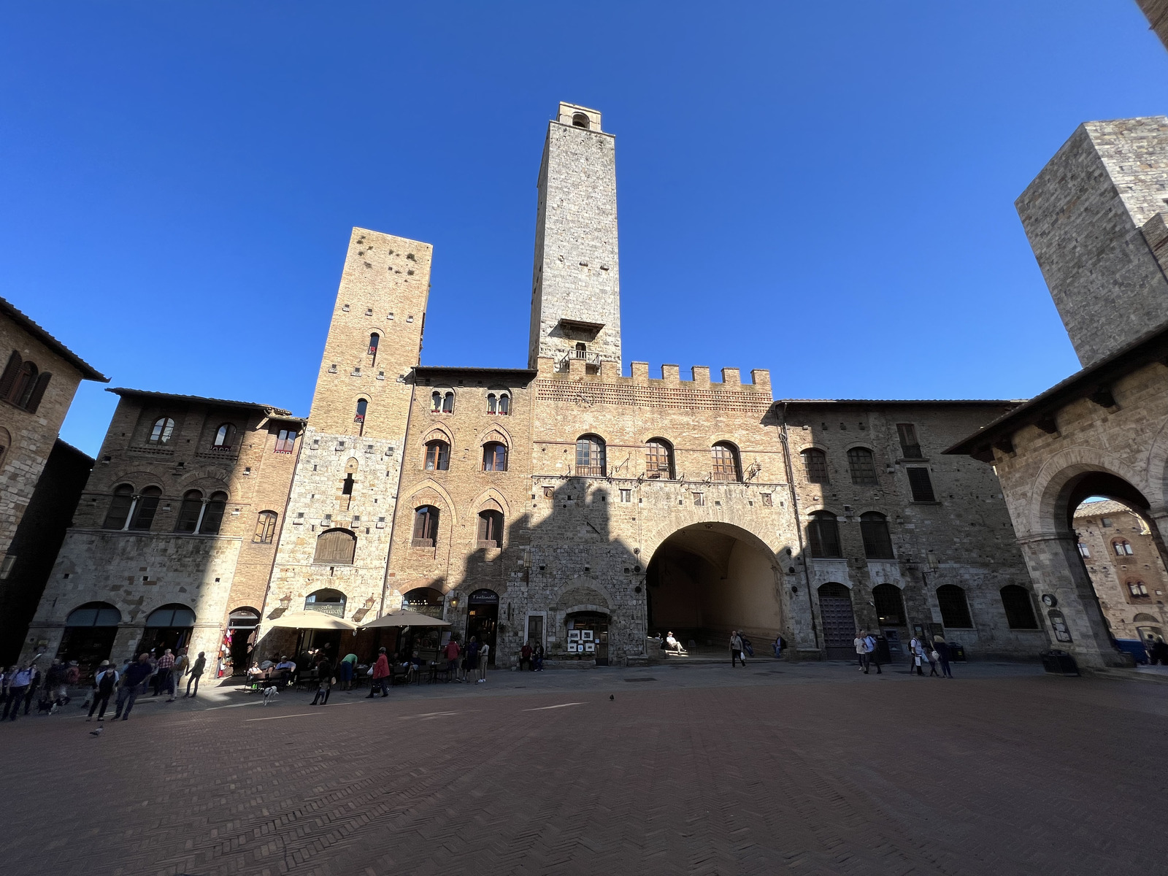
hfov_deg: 106.2
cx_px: 584
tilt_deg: +19.9
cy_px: 438
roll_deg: -0.4
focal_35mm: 13
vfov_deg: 89.9
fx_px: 439
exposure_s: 1/1845
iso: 32
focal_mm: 1.57
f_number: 1.8
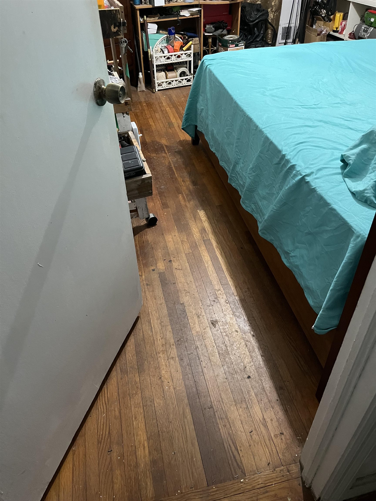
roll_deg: +1.6
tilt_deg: -39.7
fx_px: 377
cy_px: 250
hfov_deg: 53.1
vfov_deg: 67.3
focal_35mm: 26
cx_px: 188
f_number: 1.6
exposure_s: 1/40
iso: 500
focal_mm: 5.1
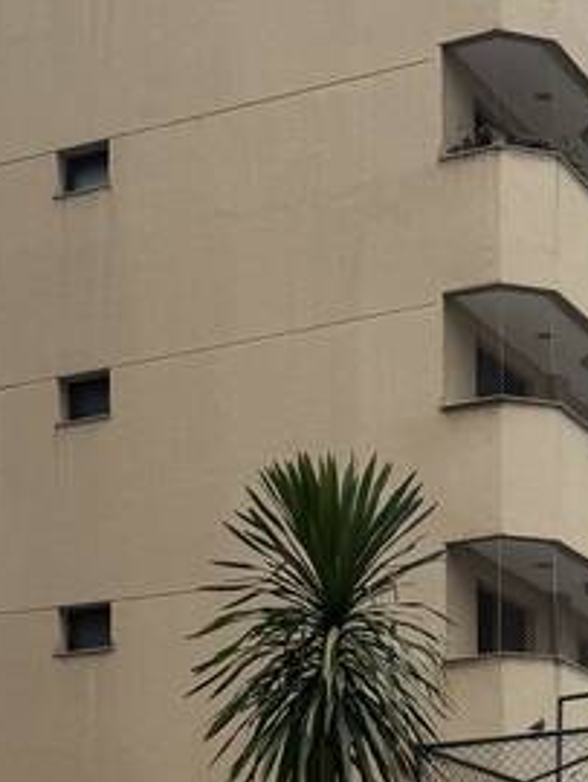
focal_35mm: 96
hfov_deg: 15.3
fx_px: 2171
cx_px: 461
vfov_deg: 19.2
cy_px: 962
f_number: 1.78
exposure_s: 1/1395
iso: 80
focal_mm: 6.76
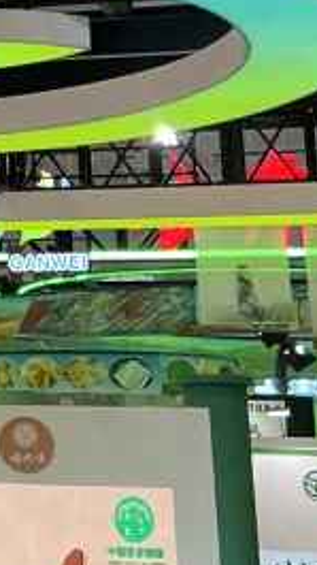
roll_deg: -2.4
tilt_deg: +16.6
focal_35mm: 154
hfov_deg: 7.0
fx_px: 2302
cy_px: -124
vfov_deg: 13.6
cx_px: -683
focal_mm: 5.7
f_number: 1.5
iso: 32
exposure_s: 1/108
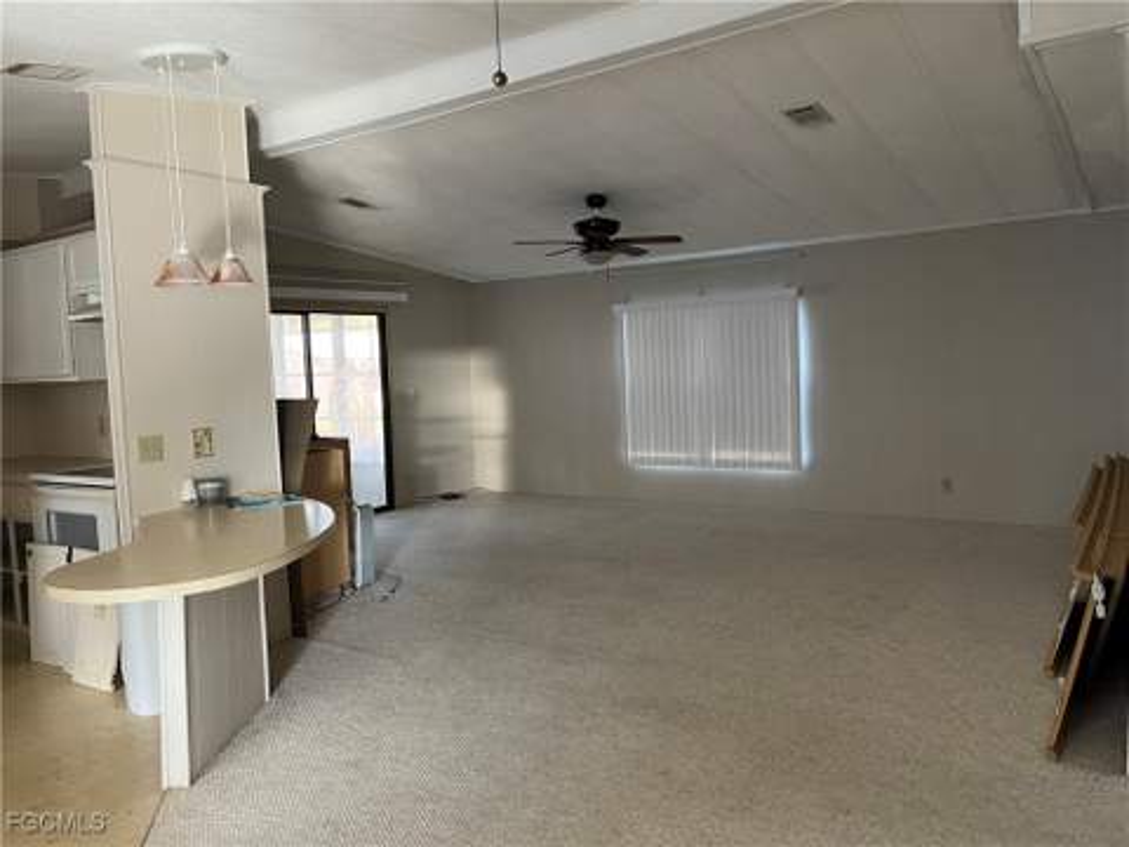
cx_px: 564
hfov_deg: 67.3
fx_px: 848
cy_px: 424
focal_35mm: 26
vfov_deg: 53.1
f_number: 1.6
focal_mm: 5.1
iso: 250
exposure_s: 1/60
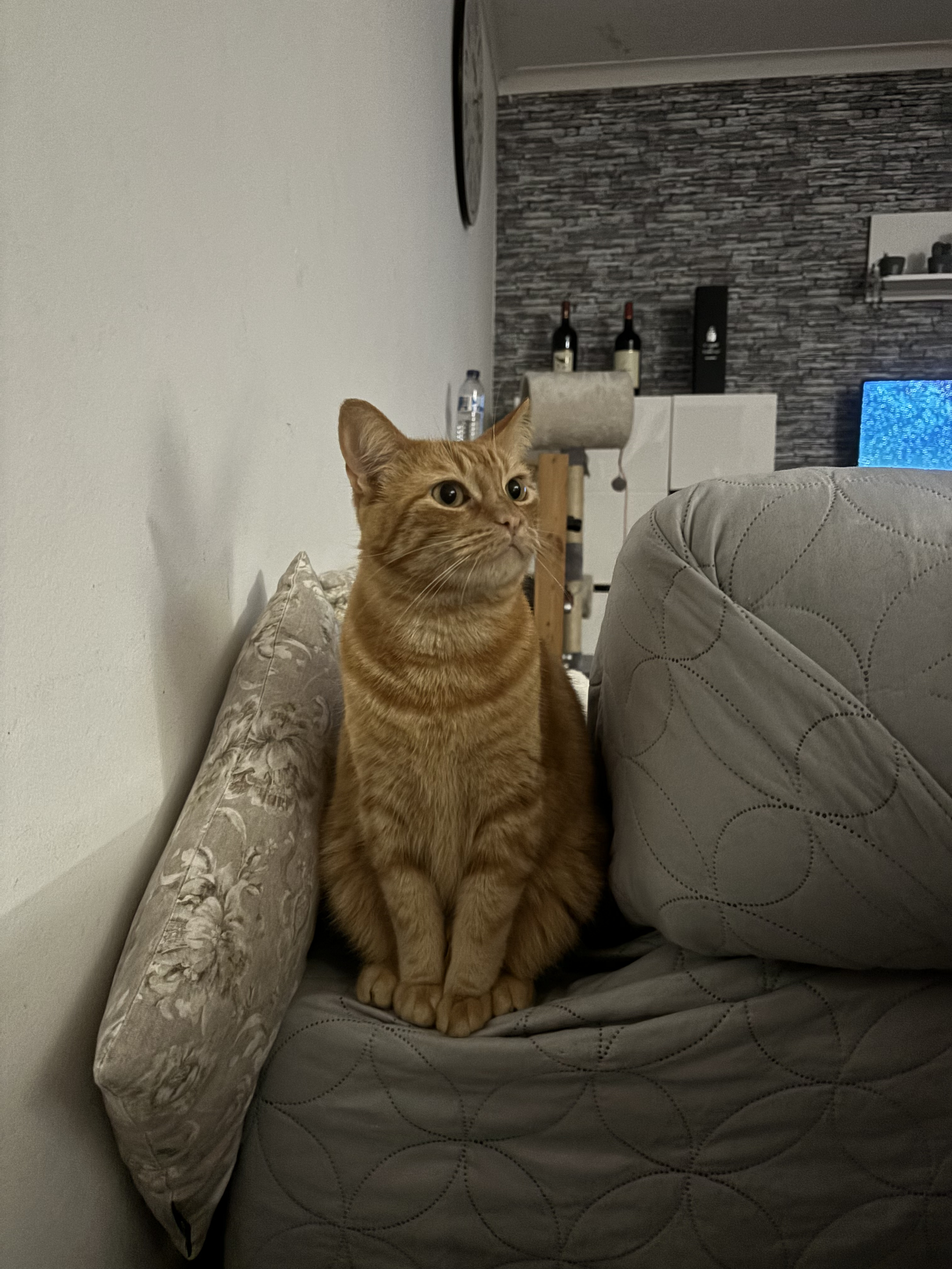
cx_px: 476
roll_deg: -1.1
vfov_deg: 67.3
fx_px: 953
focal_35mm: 26
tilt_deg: -6.8
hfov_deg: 53.1
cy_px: 634
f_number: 1.6
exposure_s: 1/25
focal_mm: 5.96
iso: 1000
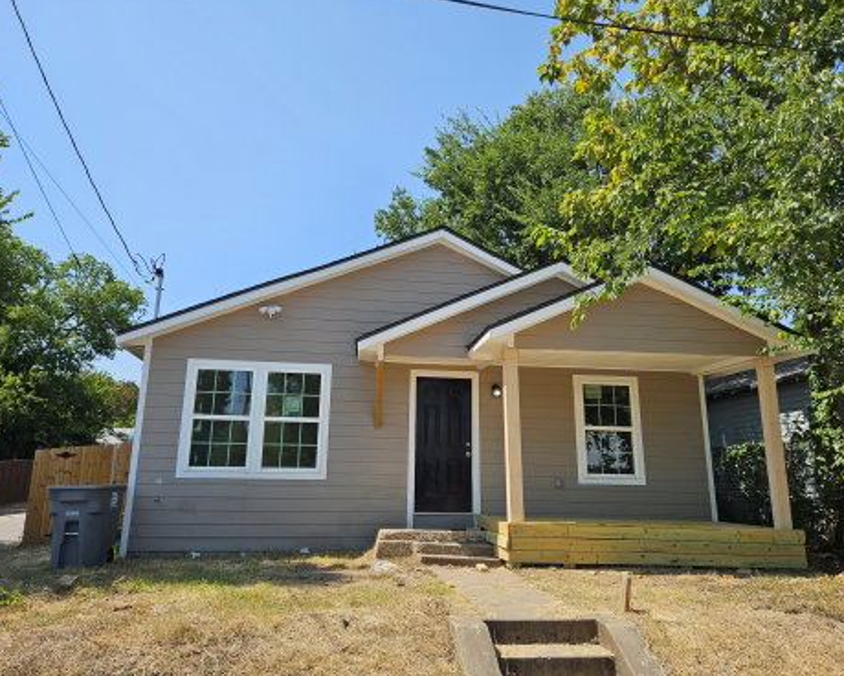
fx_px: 624
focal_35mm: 25
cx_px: 418
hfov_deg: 68.1
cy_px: 340
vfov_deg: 56.8
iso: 25
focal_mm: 5.4
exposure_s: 1/1824
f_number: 1.8
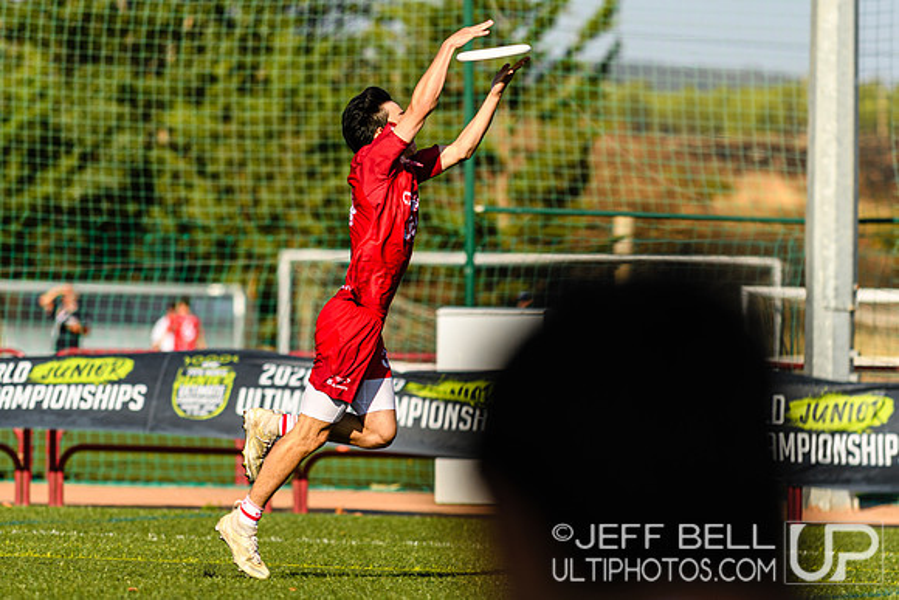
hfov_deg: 5.6
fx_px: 9246
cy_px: 327
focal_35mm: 370
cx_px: 415
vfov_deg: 3.7
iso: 100
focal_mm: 200
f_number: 3.2
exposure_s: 1/1250
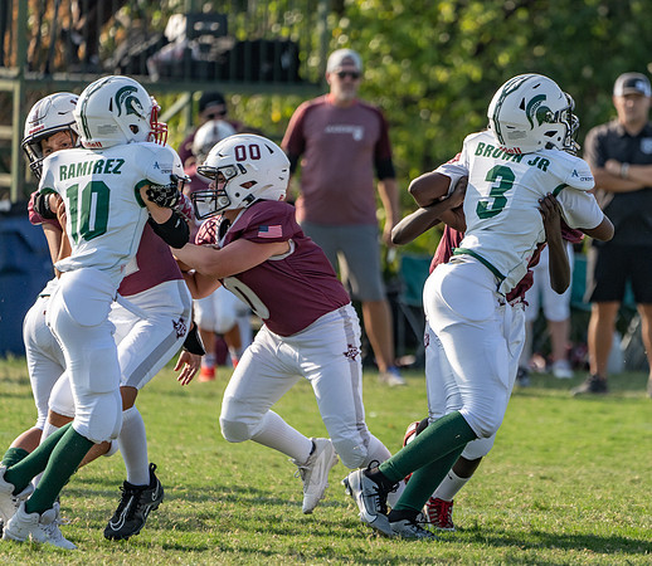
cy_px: 295
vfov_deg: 2.8
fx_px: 11485
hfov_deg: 3.3
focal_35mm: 575
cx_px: 517
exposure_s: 1/1000
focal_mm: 400
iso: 250
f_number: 5.6
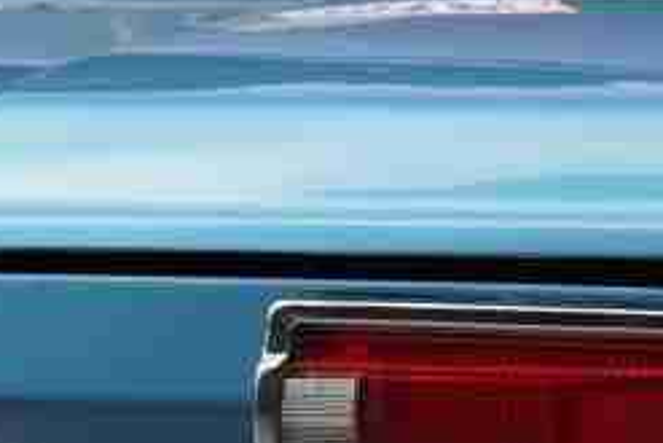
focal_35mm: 295
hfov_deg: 6.9
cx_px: 867
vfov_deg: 4.6
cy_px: 733
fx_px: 5436
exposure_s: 1/160
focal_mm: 30
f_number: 4
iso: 125
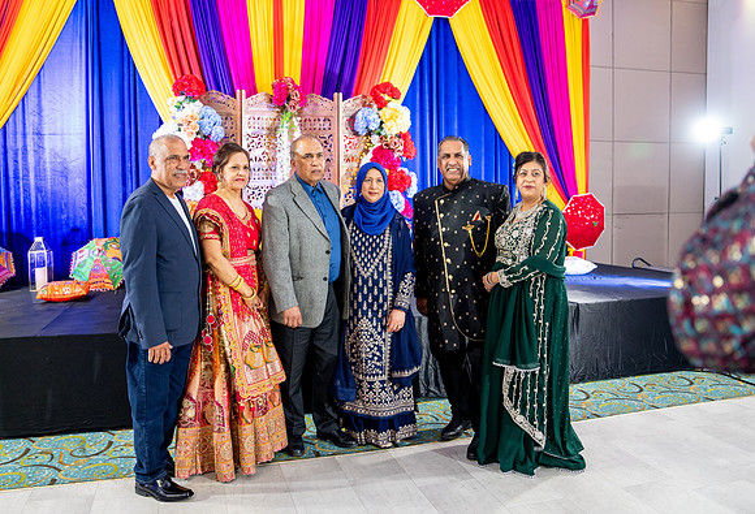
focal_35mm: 28
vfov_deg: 46.7
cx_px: 339
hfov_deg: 64.7
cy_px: 237
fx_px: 594
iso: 1600
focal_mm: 24
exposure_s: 1/125
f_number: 2.8
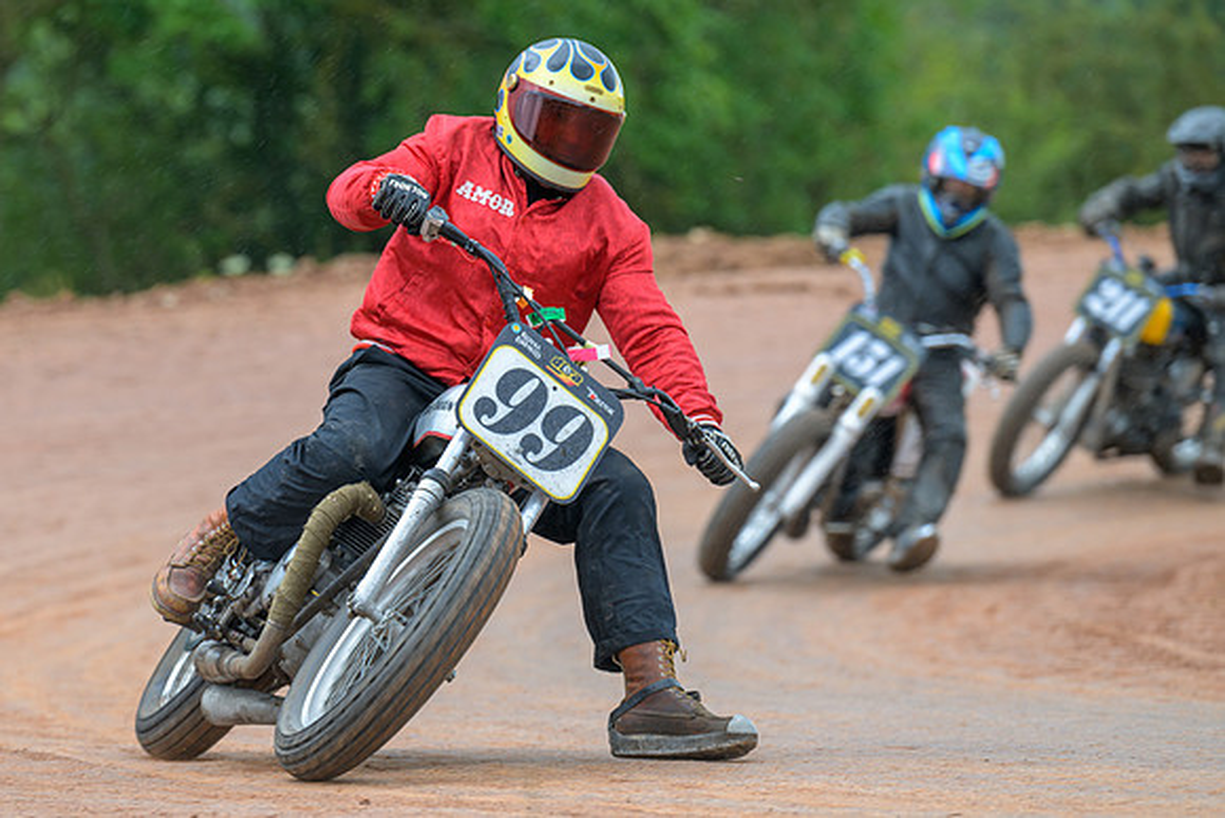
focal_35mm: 261
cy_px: 477
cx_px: 427
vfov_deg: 5.3
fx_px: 8897
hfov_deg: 7.9
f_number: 4
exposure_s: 1/400
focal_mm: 200
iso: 220
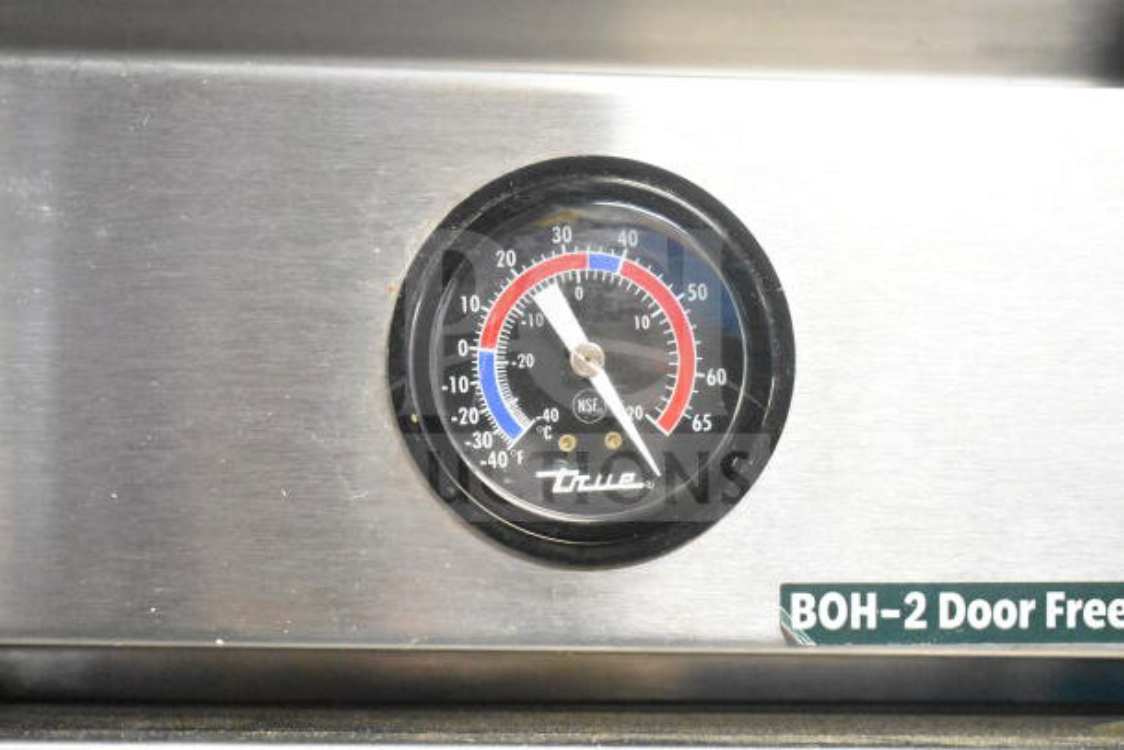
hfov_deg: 28.1
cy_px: 375
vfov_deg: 18.9
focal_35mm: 72
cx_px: 562
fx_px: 2248
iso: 14400
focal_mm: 48
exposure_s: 1/80
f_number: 5.3
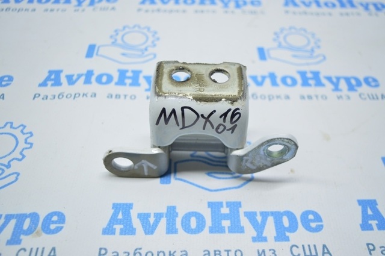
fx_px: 368
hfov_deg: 55.2
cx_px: 192
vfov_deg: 38.3
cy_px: 128
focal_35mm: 34
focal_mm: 23
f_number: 3.8
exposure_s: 1/60
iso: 400
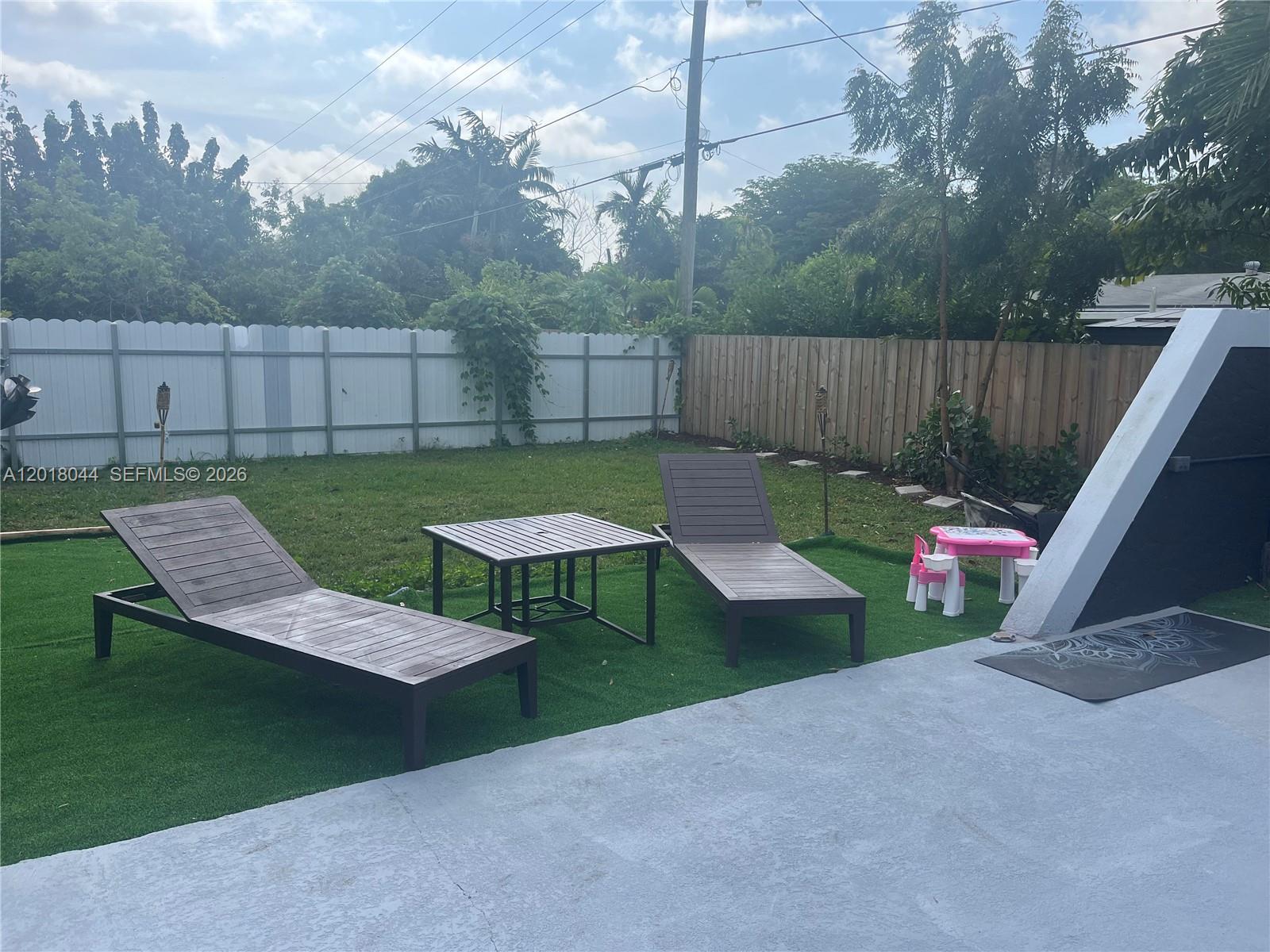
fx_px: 954
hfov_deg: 67.3
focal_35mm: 26
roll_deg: -2.1
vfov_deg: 53.1
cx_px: 635
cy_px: 476
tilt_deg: -8.1
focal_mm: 5.1
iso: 50
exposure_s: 1/2825
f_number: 1.6
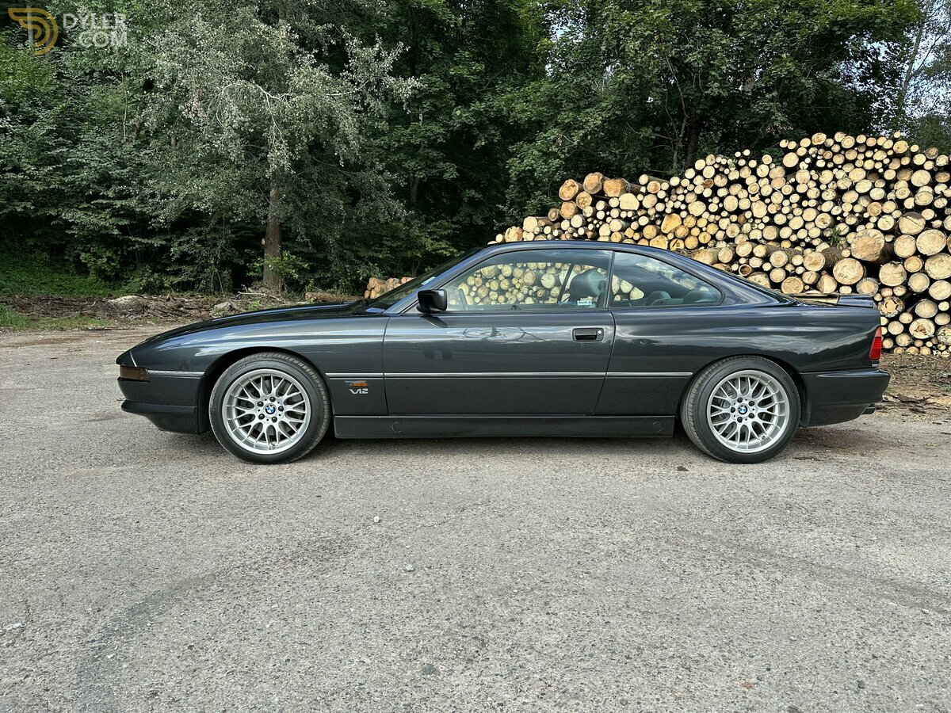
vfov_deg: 56.8
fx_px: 659
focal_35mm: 24
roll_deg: +0.3
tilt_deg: -4.9
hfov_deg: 71.6
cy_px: 356
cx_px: 476
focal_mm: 6.86
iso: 80
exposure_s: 1/903
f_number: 1.78
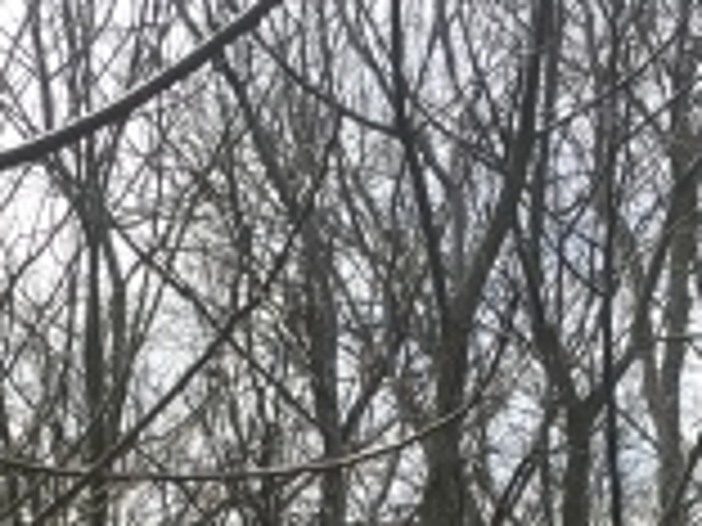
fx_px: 3022
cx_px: 270
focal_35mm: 149
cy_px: 1196
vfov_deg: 9.1
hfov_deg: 13.2
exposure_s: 1/1221
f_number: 2.2
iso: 25
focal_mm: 4.15
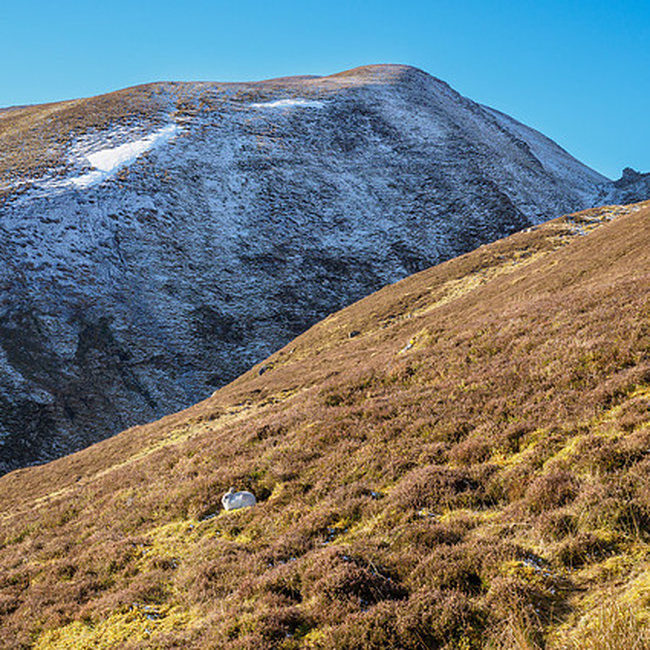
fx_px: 1742
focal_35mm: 82
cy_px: 320
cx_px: 350
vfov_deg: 21.1
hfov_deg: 21.1
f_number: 7.1
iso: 200
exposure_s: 1/160
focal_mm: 34
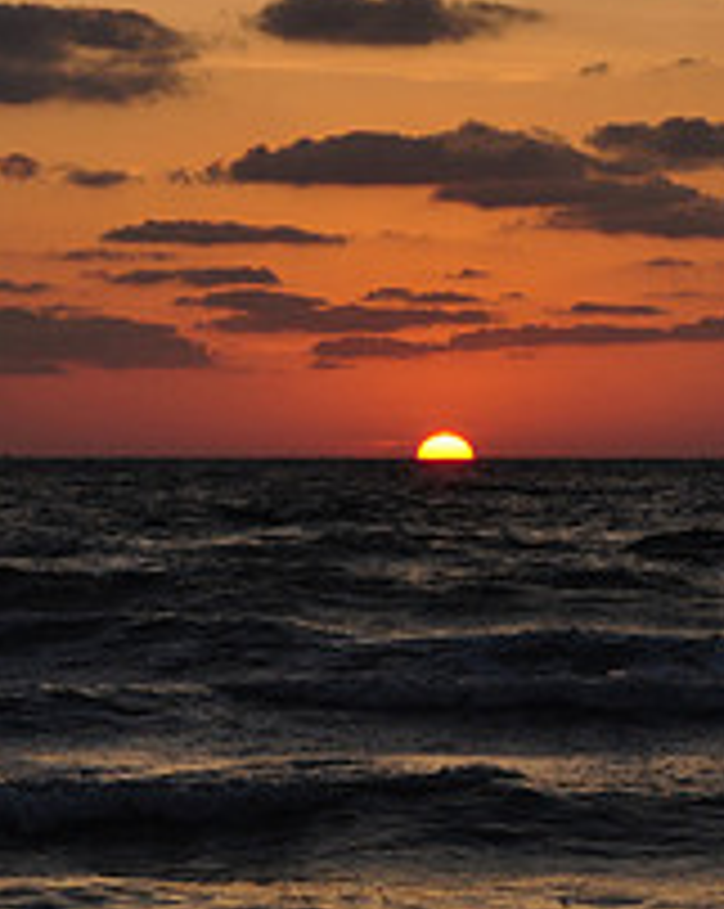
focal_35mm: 222
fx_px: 5969
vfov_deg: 8.7
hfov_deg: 6.9
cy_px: 803
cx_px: 472
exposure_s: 1/250
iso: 200
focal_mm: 55
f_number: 8
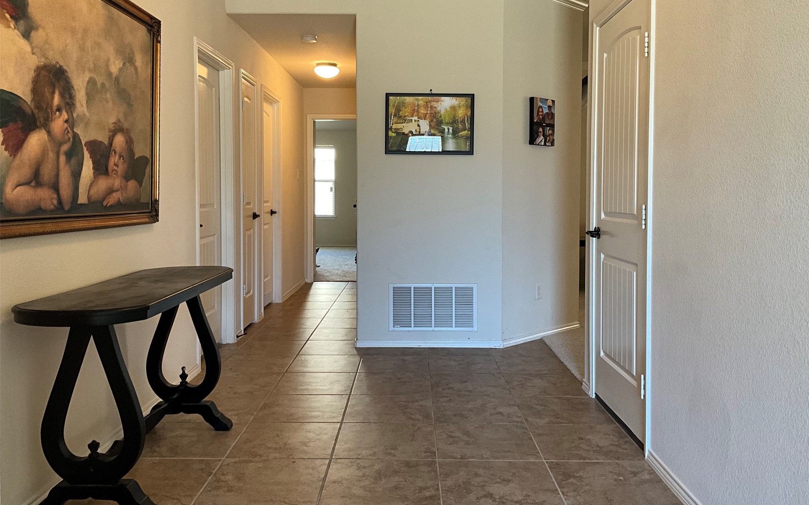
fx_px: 683
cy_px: 214
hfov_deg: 61.2
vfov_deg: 40.5
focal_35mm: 31
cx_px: 407
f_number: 1.8
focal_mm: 3
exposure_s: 1/60
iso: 125
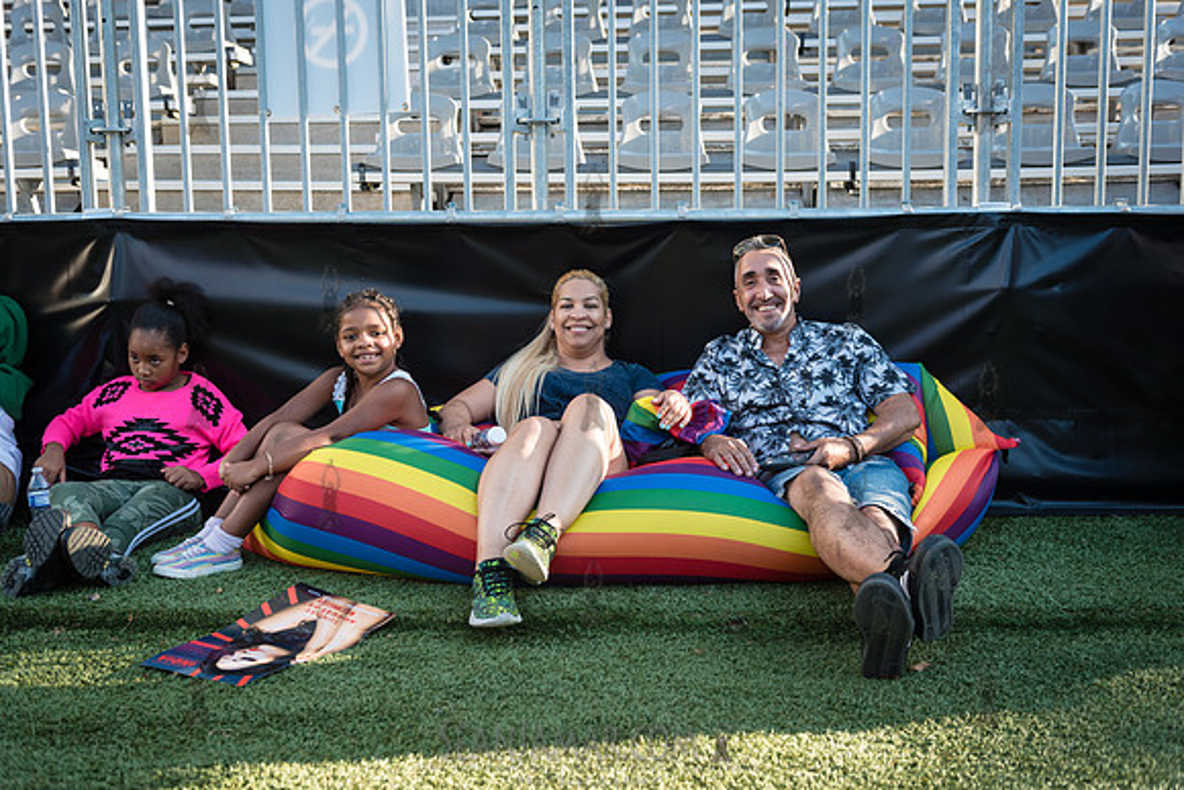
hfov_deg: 50.7
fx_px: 1250
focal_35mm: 38
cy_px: 395
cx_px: 592
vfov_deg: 35.1
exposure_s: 1/200
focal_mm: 38
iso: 200
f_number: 4
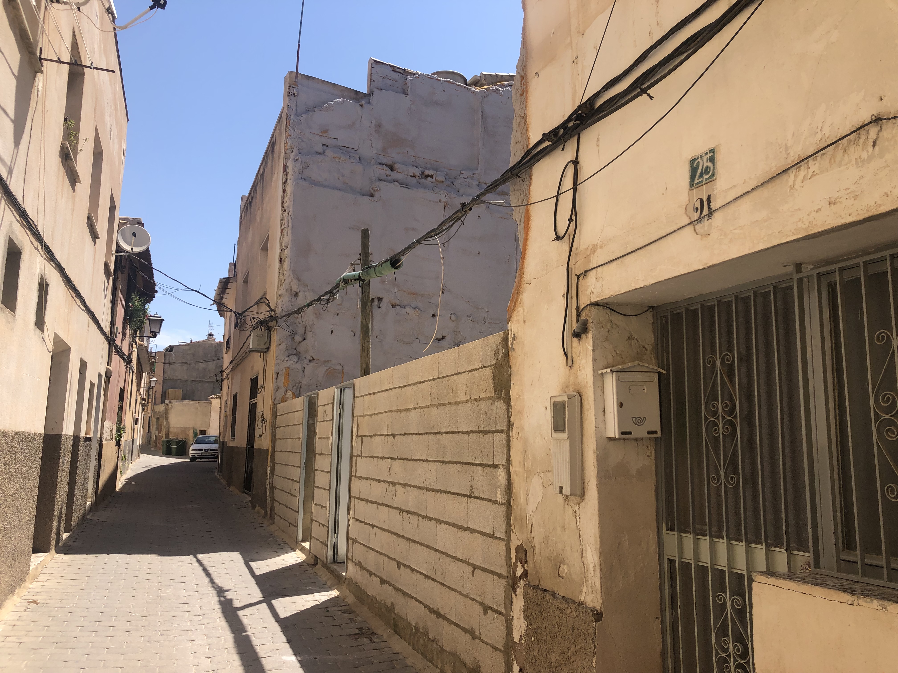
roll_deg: -0.5
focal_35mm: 28
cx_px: 449
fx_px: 726
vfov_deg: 49.7
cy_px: 336
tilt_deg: +9.3
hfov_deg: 63.4
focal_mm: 3.99
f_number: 1.8
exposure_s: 1/1845
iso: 20
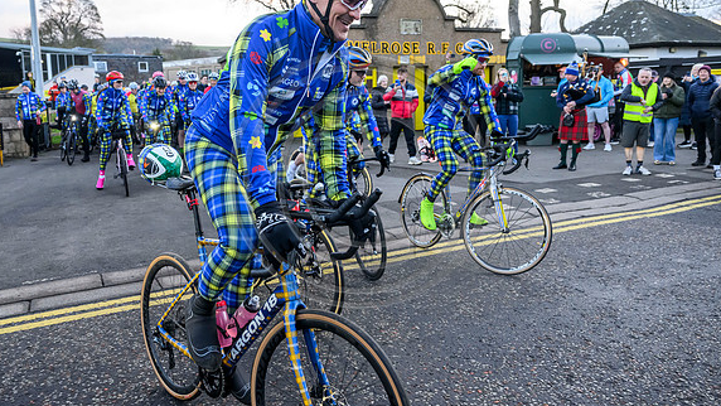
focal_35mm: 29
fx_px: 555
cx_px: 309
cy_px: 161
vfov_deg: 40.0
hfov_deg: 65.7
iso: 2500
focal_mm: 24
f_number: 4.5
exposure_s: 1/400
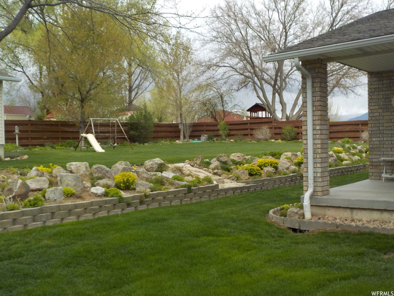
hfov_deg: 49.0
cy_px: 148
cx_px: 197
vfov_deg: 37.7
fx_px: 433
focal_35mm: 38
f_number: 3.7
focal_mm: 5.2
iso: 125
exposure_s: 1/500
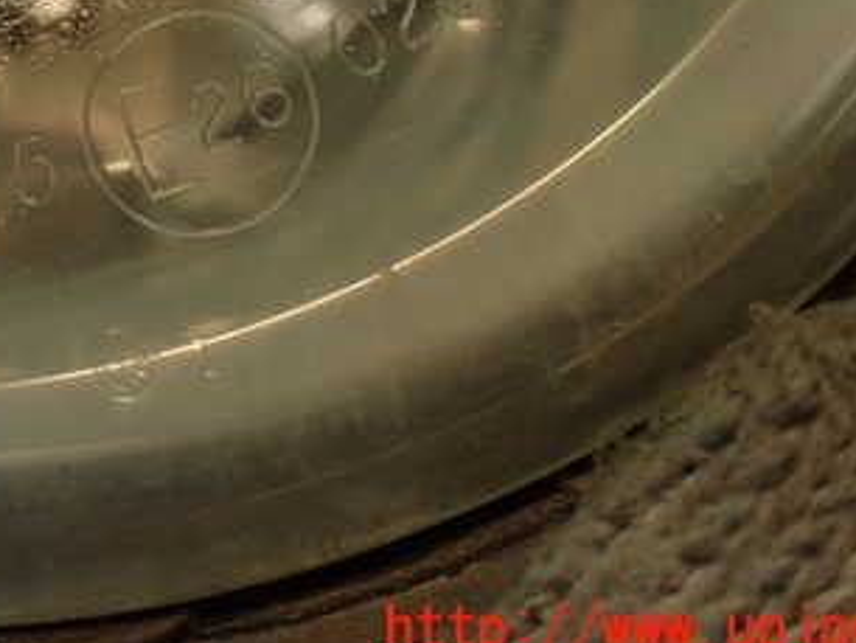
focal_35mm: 59
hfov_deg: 31.9
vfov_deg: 24.0
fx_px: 1460
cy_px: 34
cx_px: 177
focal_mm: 5.4
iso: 160
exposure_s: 1/60
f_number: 2.3
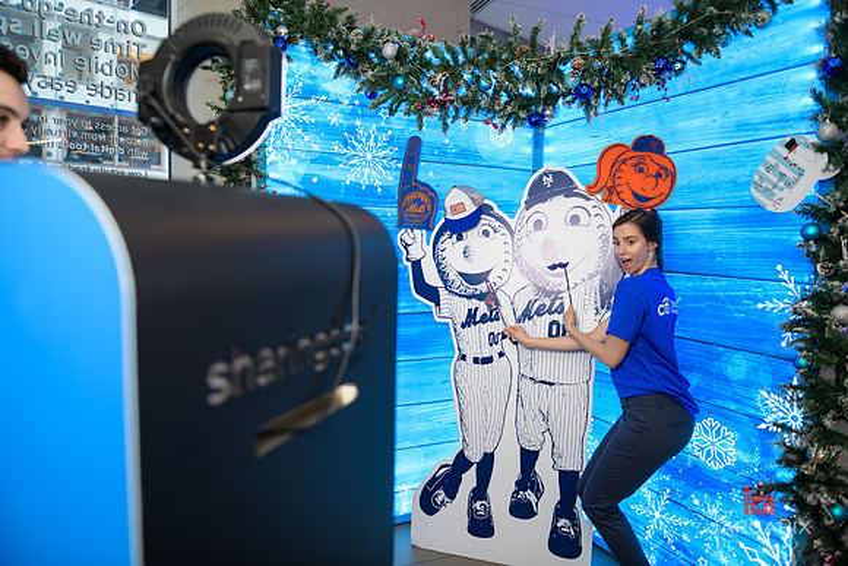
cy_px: 283
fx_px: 565
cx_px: 424
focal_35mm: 24
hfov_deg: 73.7
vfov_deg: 53.2
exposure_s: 1/125
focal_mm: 24
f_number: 3.2
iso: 400
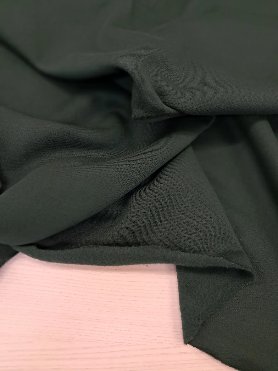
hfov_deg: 51.4
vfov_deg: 65.3
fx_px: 289
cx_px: 139
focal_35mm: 27
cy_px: 186
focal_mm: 4
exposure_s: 1/50
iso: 200
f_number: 1.8
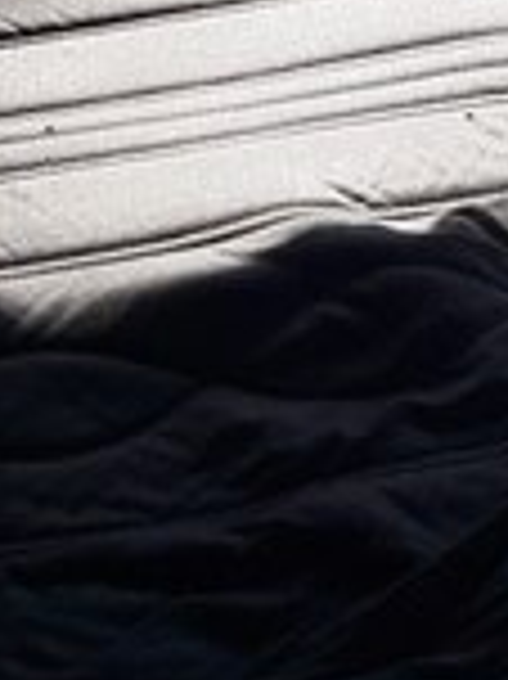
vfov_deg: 18.9
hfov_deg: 15.9
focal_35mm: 92
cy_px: -320
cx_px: 432
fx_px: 1803
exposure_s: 1/355
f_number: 1.9
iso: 40
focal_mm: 3.7
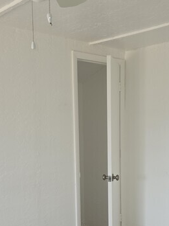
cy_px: 150
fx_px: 287
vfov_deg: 42.4
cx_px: 97
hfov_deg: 32.8
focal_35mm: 44
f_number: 1.7
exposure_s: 1/60
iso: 32
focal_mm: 6.3
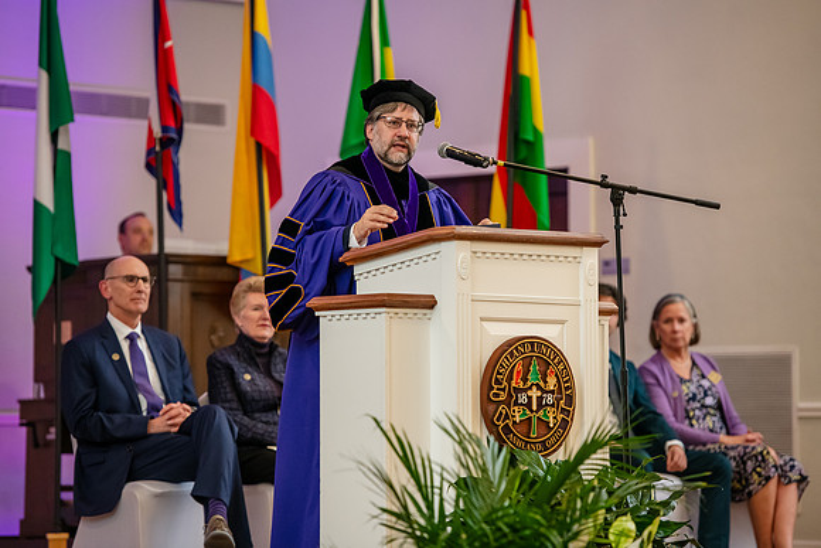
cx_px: 410
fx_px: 3878
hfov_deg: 12.1
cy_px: 274
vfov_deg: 8.1
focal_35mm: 170
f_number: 3.5
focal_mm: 170
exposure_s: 1/200
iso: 2000
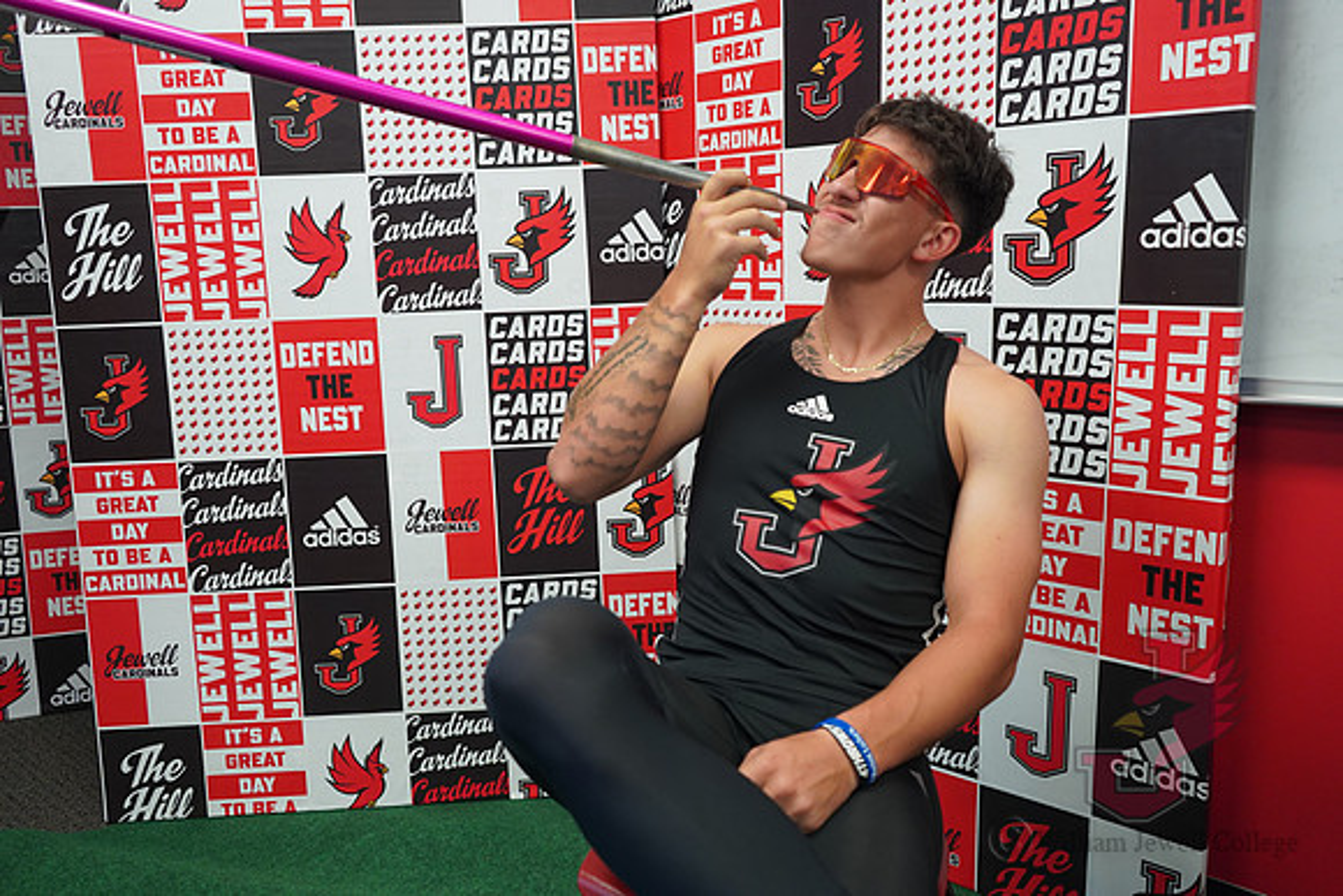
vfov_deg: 45.0
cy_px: 448
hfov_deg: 63.6
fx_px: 1082
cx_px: 672
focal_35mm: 29
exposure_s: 1/160
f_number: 4
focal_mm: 29
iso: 1600
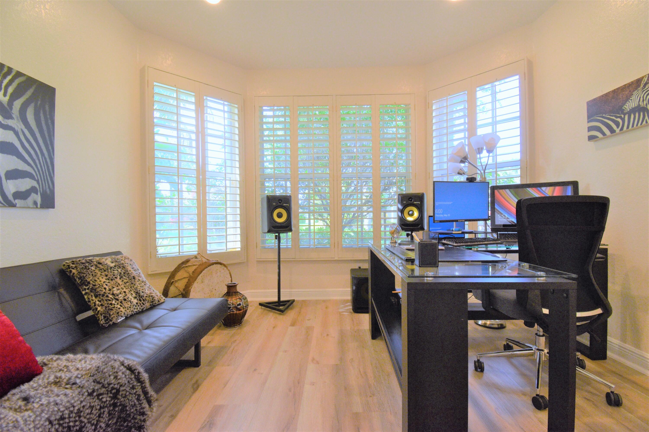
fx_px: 270
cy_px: 216
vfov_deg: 77.3
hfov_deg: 100.4
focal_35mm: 15
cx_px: 324
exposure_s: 1/50
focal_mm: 10
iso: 400
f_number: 8
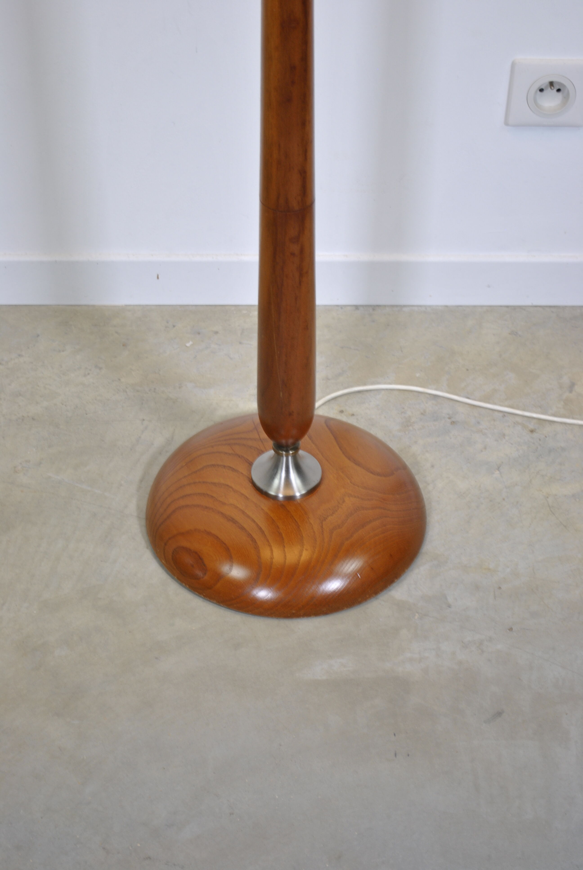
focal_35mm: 75
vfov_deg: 27.0
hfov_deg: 18.2
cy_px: 435
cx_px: 292
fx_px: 1817
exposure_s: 1/20
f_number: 5.6
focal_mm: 50
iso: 200
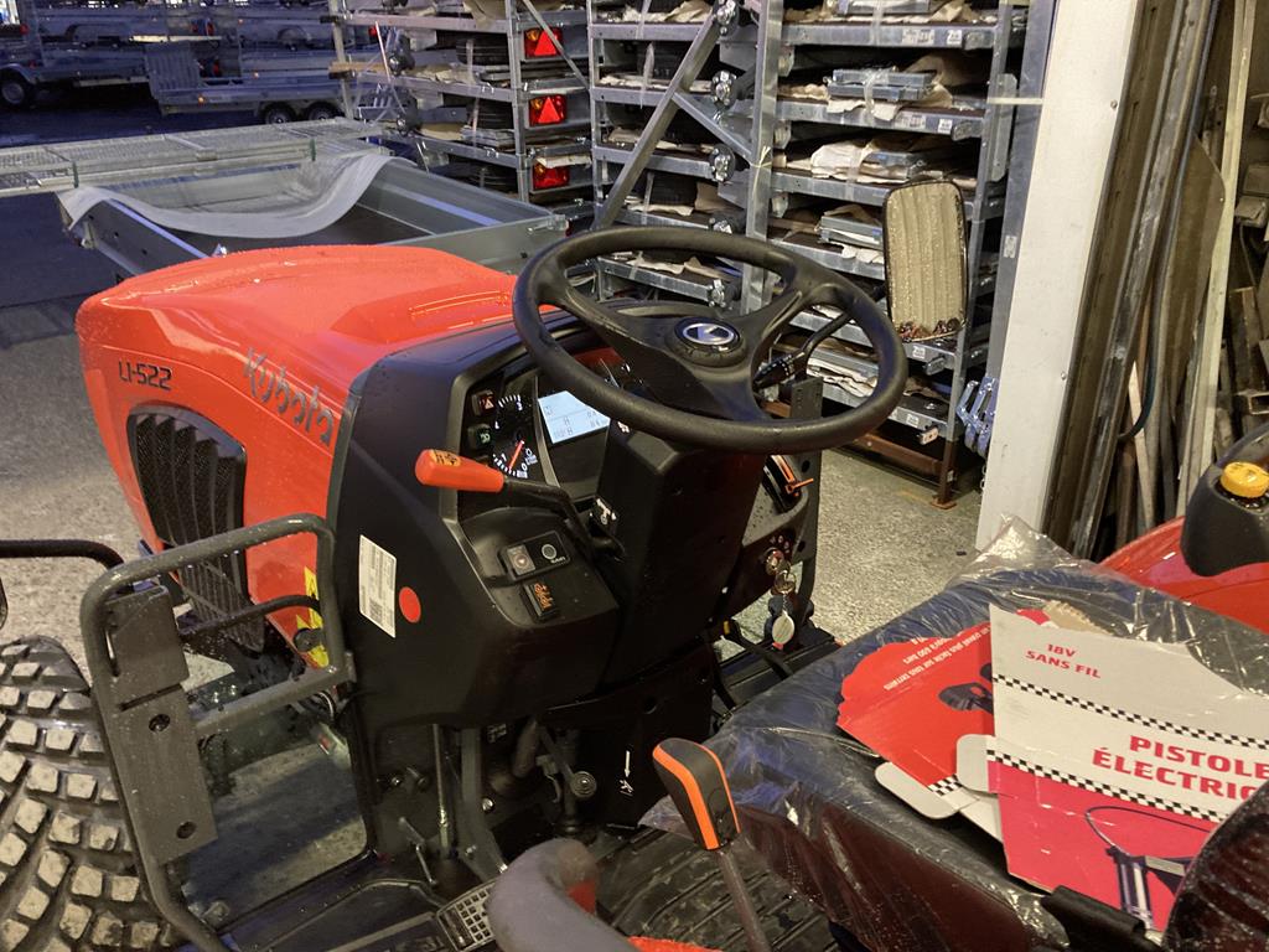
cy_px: 476
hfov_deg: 63.4
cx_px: 634
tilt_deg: -24.6
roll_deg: +0.6
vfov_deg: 49.7
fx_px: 1026
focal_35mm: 28
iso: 400
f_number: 1.8
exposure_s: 1/25
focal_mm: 3.99
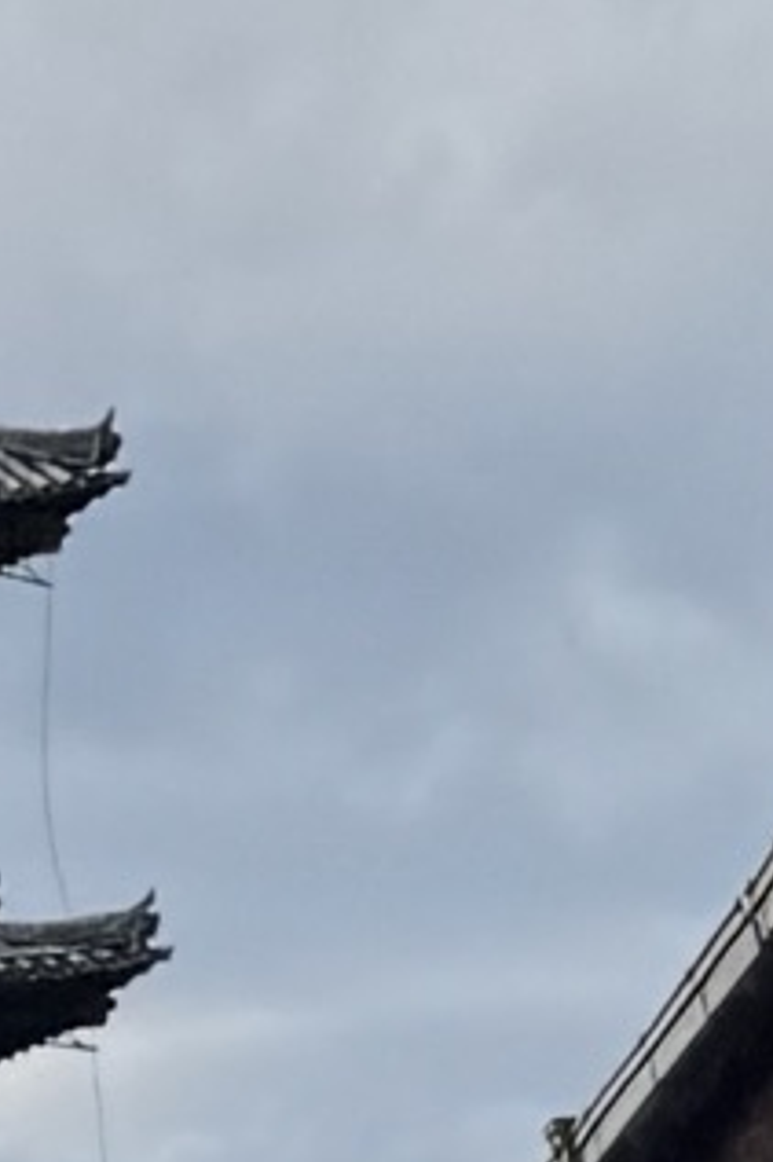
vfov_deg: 15.5
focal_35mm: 126
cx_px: -1026
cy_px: 1488
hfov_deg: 9.7
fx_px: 4062
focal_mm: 6.76
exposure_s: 1/715
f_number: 1.78
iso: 80
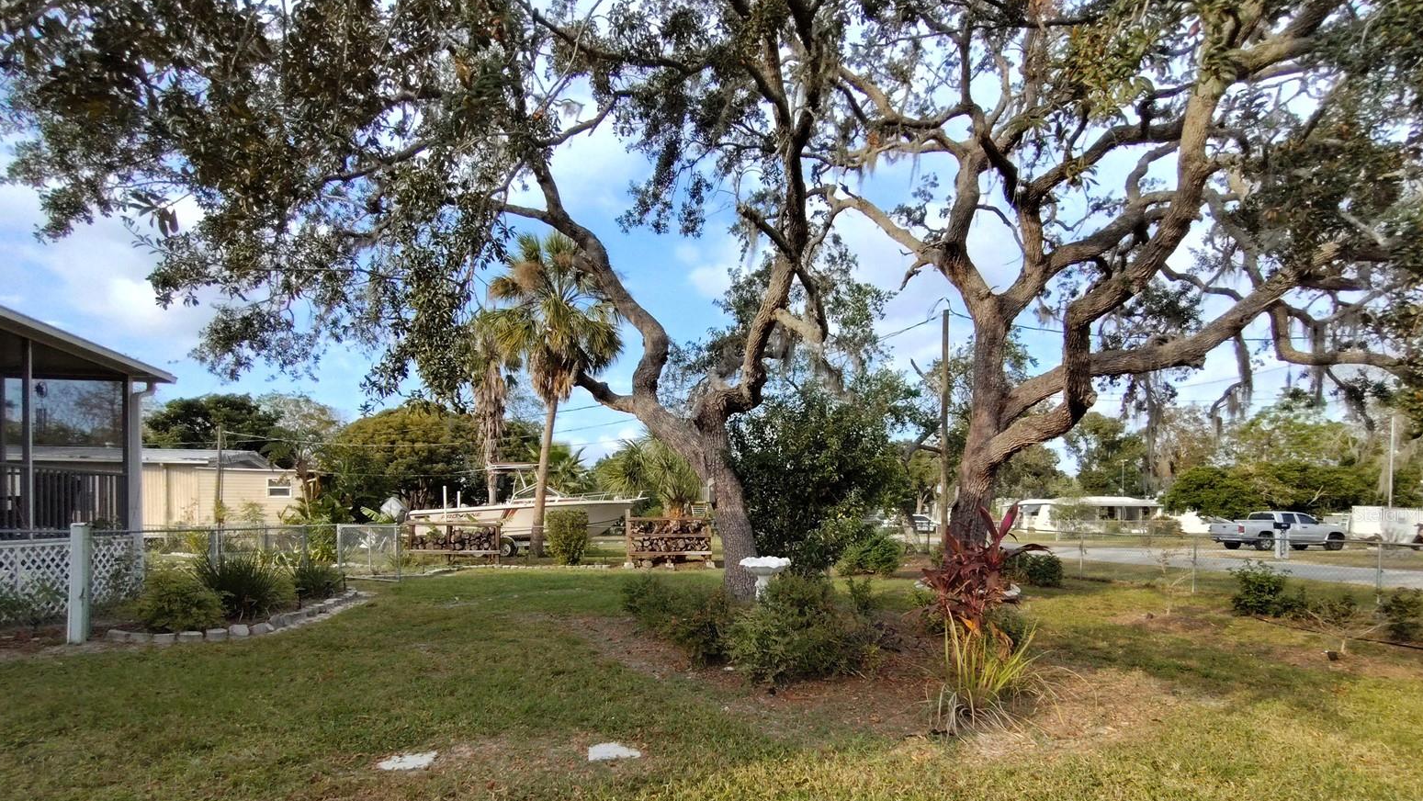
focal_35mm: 18
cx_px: 706
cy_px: 513
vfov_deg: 60.0
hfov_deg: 92.6
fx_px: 679
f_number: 2.2
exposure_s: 1/577
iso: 100
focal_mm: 1.66
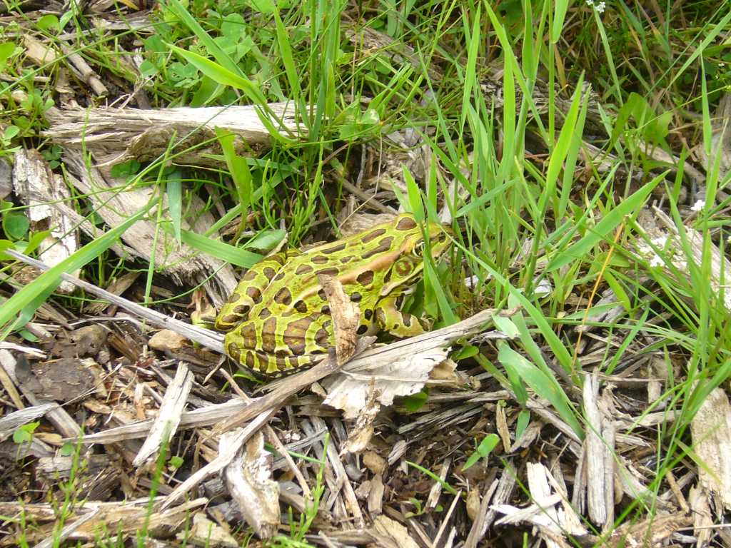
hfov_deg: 22.8
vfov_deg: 17.2
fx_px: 1816
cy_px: 274
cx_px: 366
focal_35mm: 86
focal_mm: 10.4
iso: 100
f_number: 3.8
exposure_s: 1/100
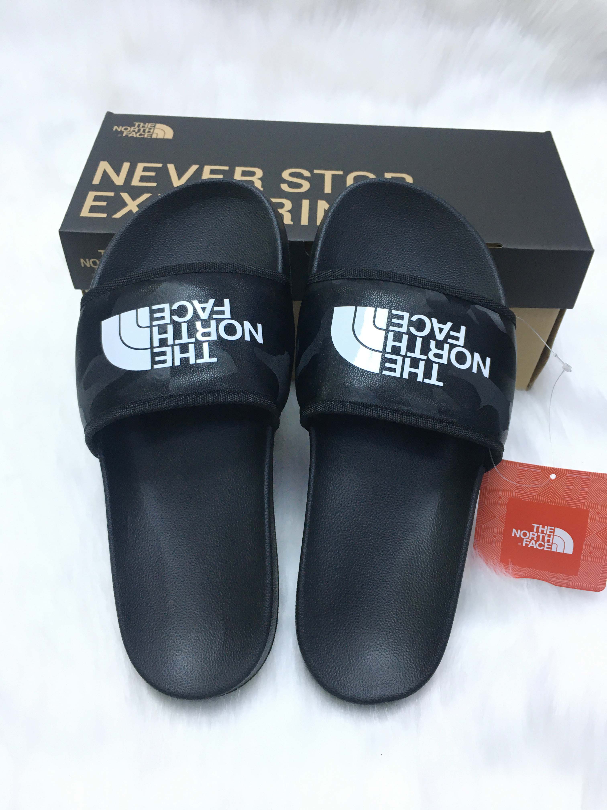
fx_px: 678
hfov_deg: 48.2
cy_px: 405
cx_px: 304
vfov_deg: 61.7
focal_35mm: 29
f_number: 2.2
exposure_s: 1/33
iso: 64
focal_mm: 4.15
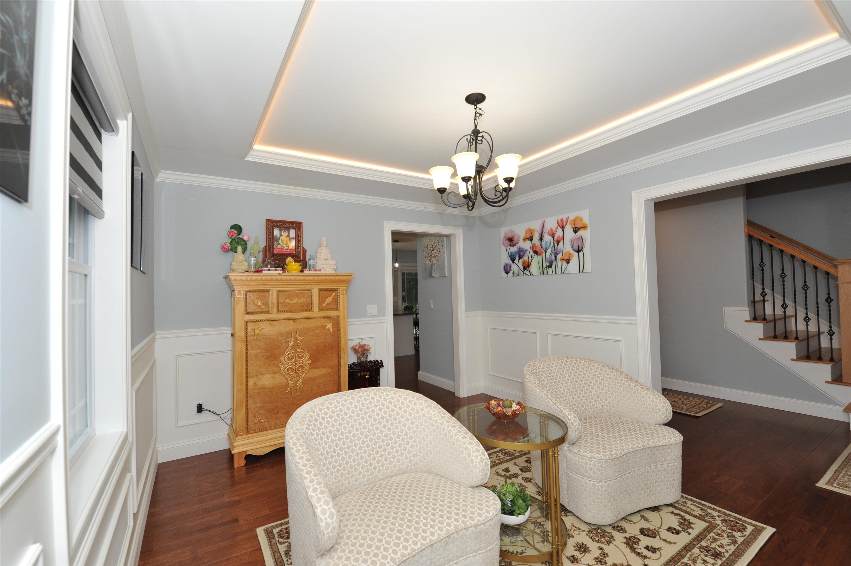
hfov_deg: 100.4
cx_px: 426
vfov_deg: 77.2
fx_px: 354
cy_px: 283
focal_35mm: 15
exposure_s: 1/125
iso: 560
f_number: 7.1
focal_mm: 15
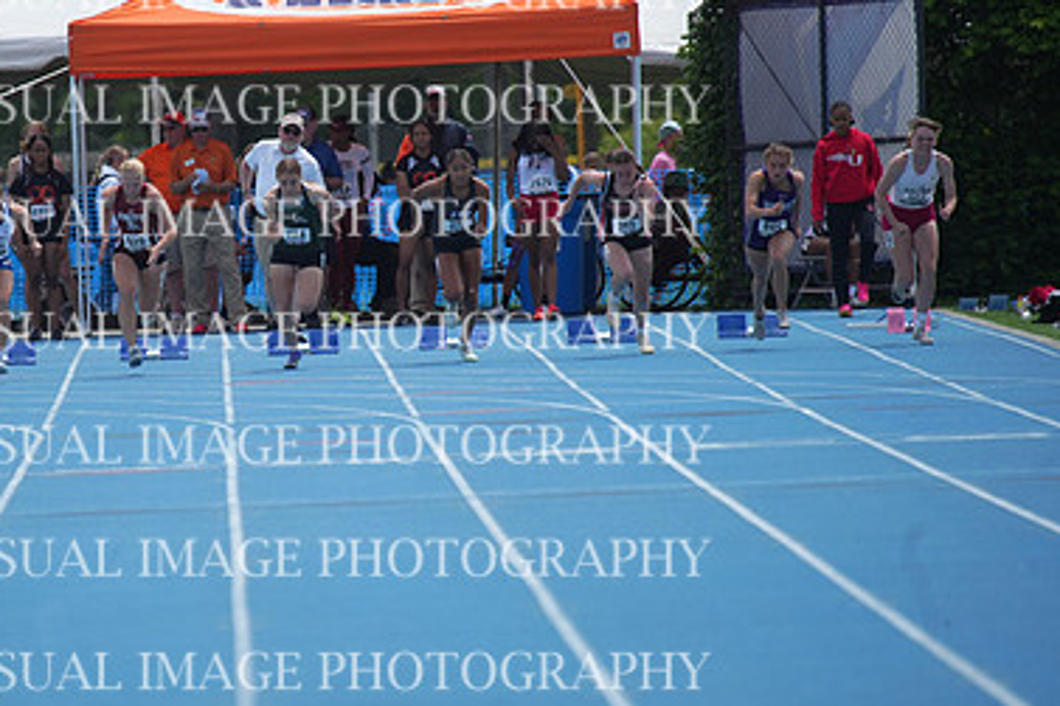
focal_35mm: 616
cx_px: 304
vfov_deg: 2.2
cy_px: 274
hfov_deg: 3.3
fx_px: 18129
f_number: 5.6
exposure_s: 1/1600
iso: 320
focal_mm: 400
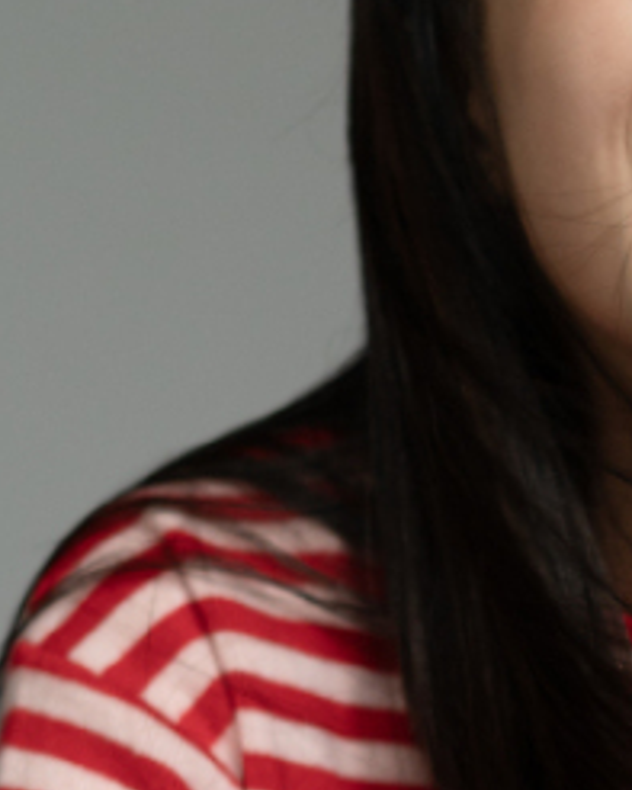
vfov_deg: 8.3
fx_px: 5351
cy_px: 1140
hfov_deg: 6.7
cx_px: 703
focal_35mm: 229
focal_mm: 50
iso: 400
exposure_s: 1/500
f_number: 2.2
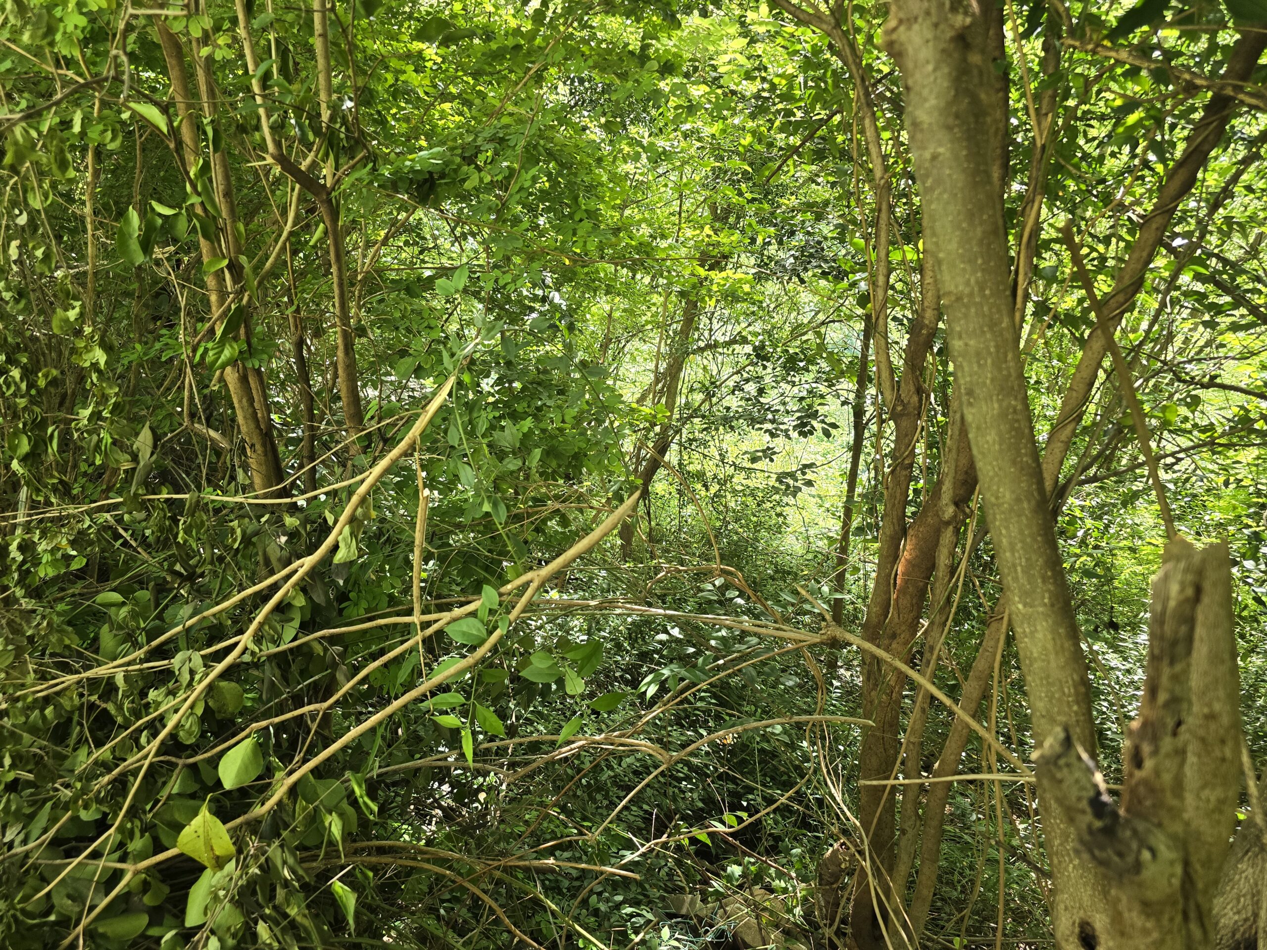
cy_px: 475
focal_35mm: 23
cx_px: 634
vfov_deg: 58.9
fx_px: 842
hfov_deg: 73.9
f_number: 1.7
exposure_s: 1/180
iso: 125
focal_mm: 6.3
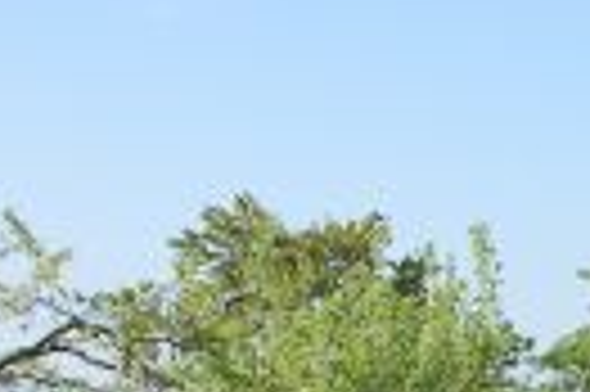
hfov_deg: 11.2
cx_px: 811
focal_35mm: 178
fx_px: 2914
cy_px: 430
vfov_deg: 7.6
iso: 200
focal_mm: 26
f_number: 8
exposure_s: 1/250
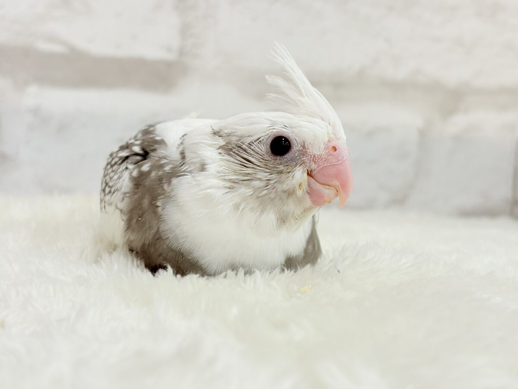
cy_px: 194
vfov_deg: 28.0
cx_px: 259
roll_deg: -2.3
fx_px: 778
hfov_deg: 36.8
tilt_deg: -3.4
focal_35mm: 52
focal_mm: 5.96
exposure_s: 1/100
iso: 64
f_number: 1.6
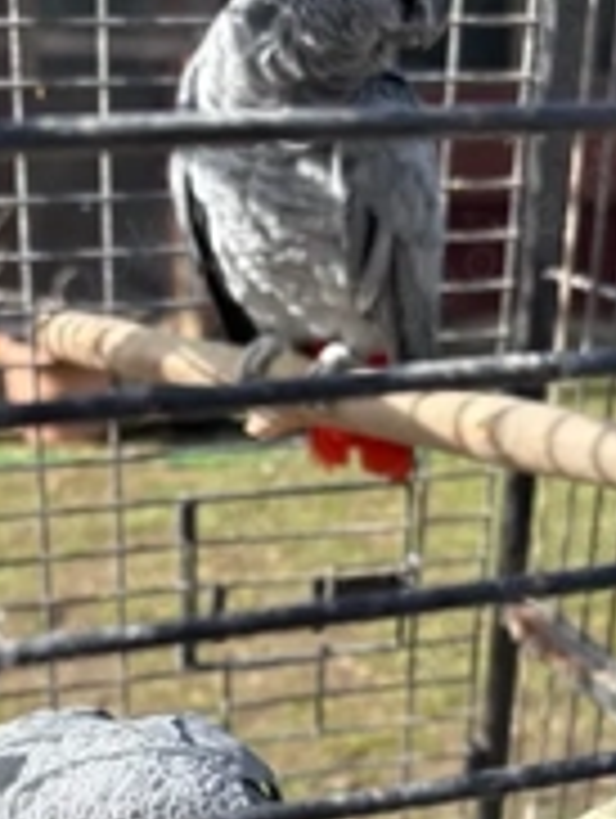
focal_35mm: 57
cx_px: 207
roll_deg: -1.7
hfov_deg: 25.6
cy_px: 626
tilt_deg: -23.0
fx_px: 1349
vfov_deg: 33.0
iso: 50
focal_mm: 5.96
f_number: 1.6
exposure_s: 1/903
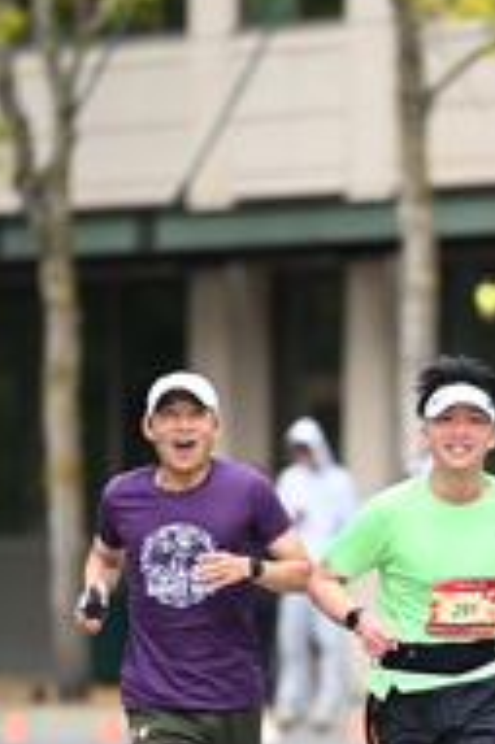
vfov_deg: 3.6
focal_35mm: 577
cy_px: 647
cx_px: 462
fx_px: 11921
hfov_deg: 2.4
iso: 1000
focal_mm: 200
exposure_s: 1/1250
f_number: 2.8
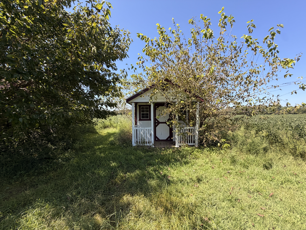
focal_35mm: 14
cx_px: 153
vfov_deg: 85.7
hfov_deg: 102.1
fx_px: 124
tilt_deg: +0.0
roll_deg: +1.2
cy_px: 115
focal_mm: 2.22
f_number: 2.2
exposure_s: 1/607
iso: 40
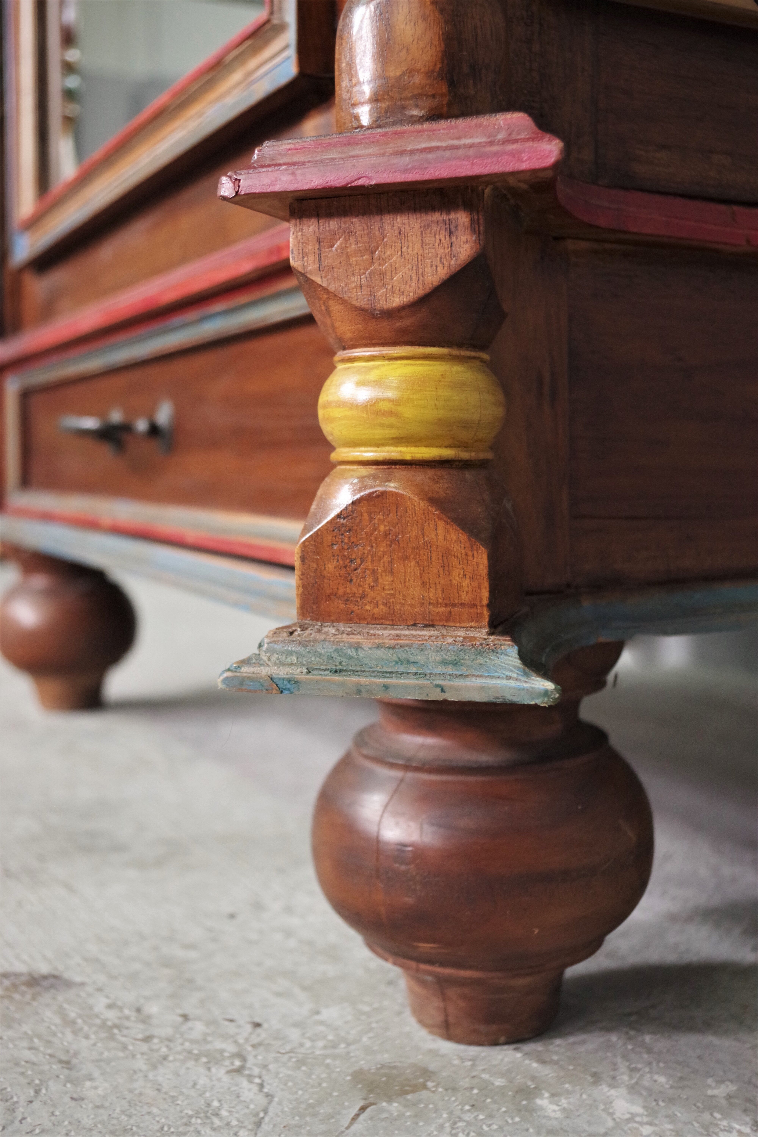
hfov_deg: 31.9
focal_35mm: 42
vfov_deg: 46.4
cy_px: 568
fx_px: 1326
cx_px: 379
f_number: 4
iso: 1600
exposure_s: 1/60
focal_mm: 28.13
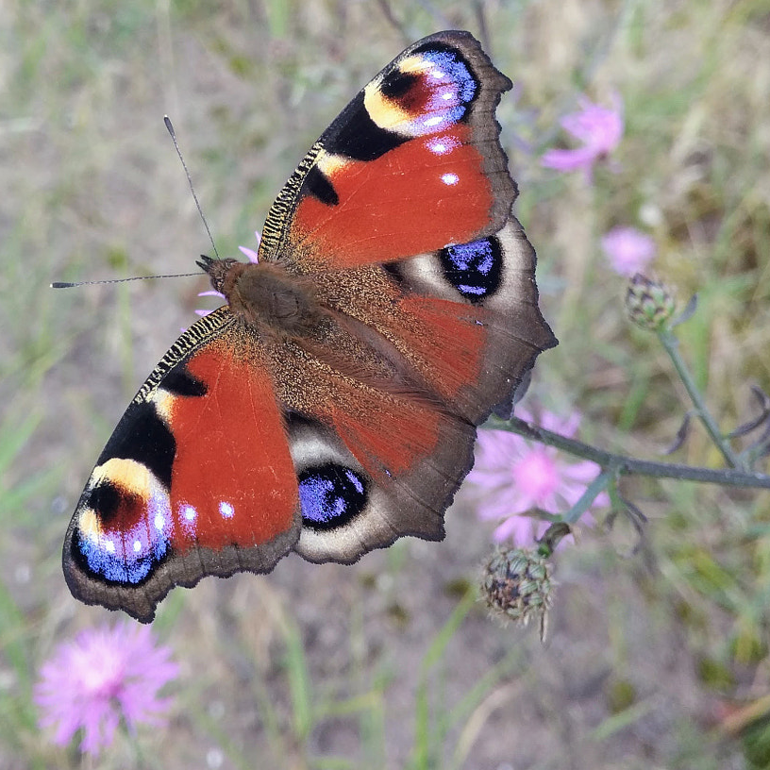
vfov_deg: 32.4
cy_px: 234
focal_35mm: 52
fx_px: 1309
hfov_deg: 32.7
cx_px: 306
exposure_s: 1/210
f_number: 2
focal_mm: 4.12
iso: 100
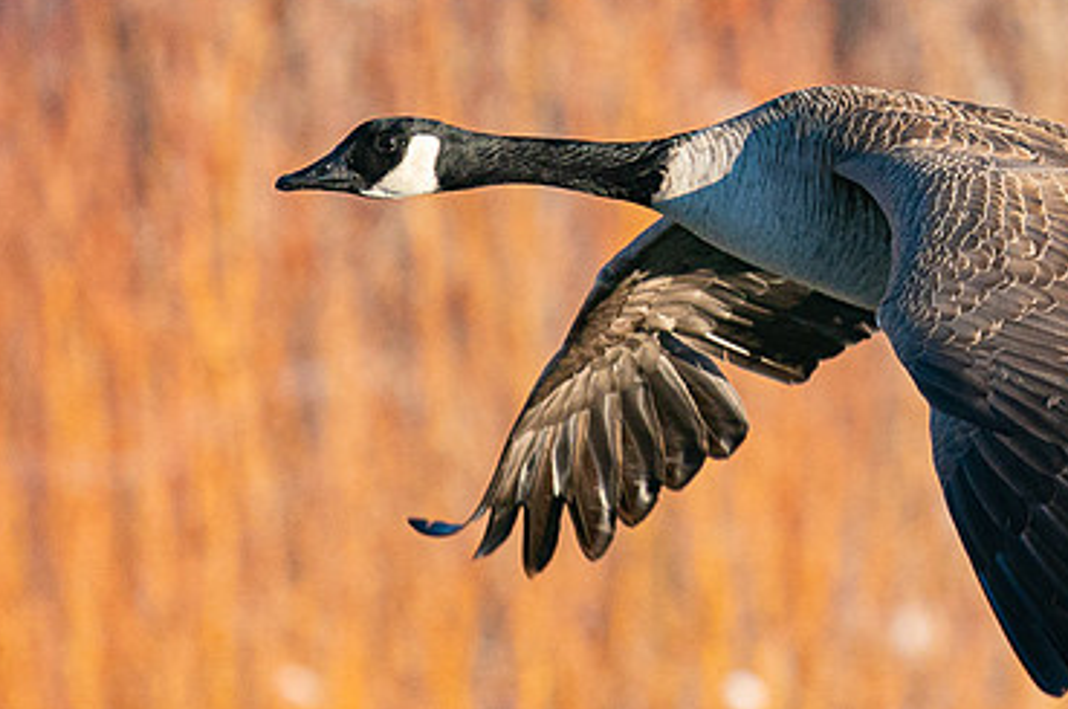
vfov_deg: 0.8
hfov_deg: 1.2
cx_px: 571
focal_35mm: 1738
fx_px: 51492
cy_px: 196
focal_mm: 600
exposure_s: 1/2000
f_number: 8
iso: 1000
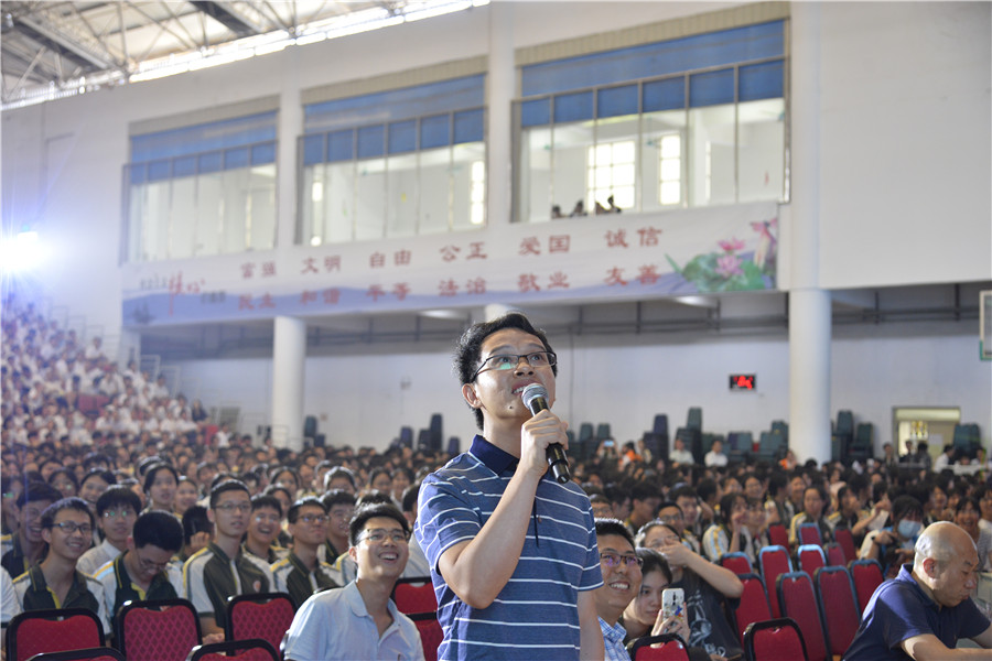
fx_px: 1378
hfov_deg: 39.6
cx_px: 496
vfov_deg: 27.0
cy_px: 330
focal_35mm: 50
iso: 1250
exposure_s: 1/60
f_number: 4.5
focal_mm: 50
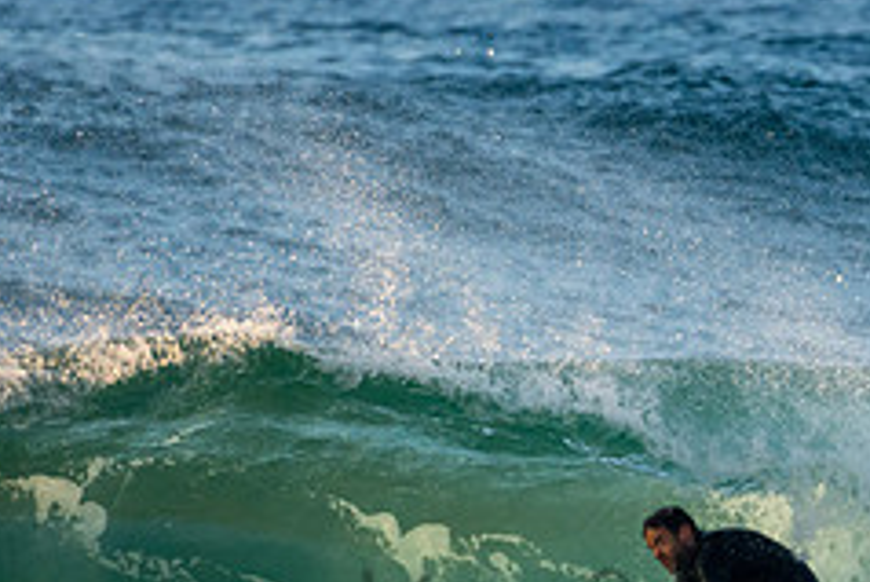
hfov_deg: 1.1
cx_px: 738
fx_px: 44274
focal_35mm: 1831
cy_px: 595
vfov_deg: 0.8
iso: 720
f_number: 5.6
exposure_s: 1/1000
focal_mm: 500
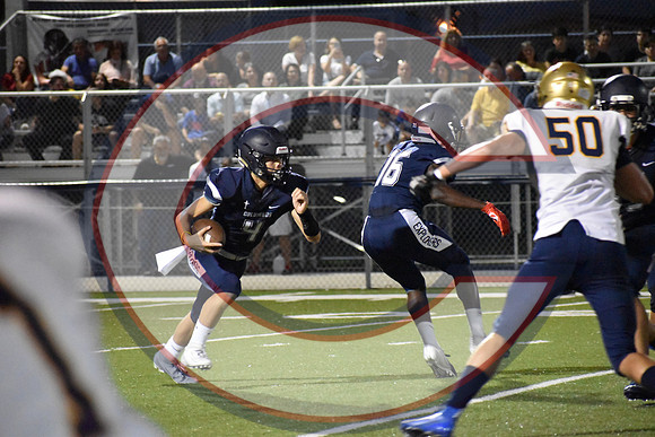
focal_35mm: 292
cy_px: 218
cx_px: 328
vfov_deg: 4.7
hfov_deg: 7.0
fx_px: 5323
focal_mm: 195
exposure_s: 1/320
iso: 12800
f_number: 5.3
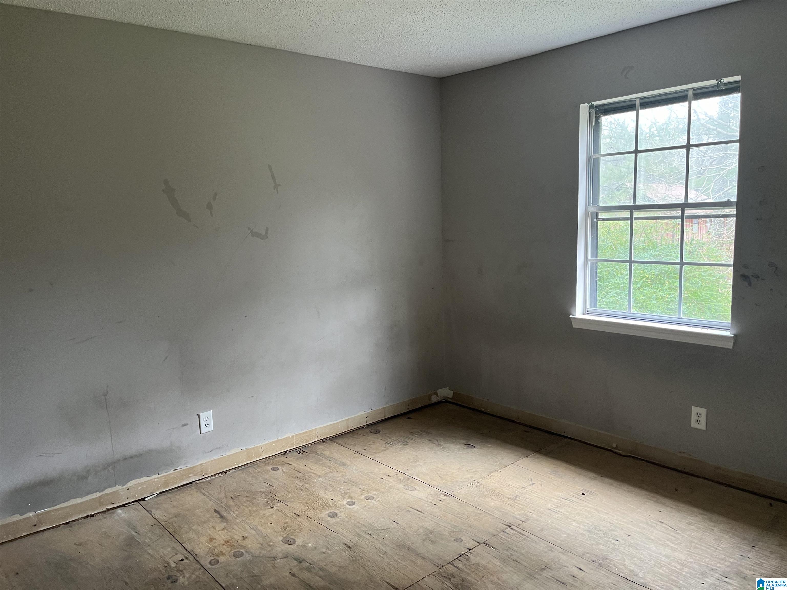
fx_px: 591
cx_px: 394
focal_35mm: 26
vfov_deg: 53.1
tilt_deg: -7.1
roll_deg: +1.3
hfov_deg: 67.3
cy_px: 295
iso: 160
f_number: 1.6
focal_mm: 5.1
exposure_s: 1/60
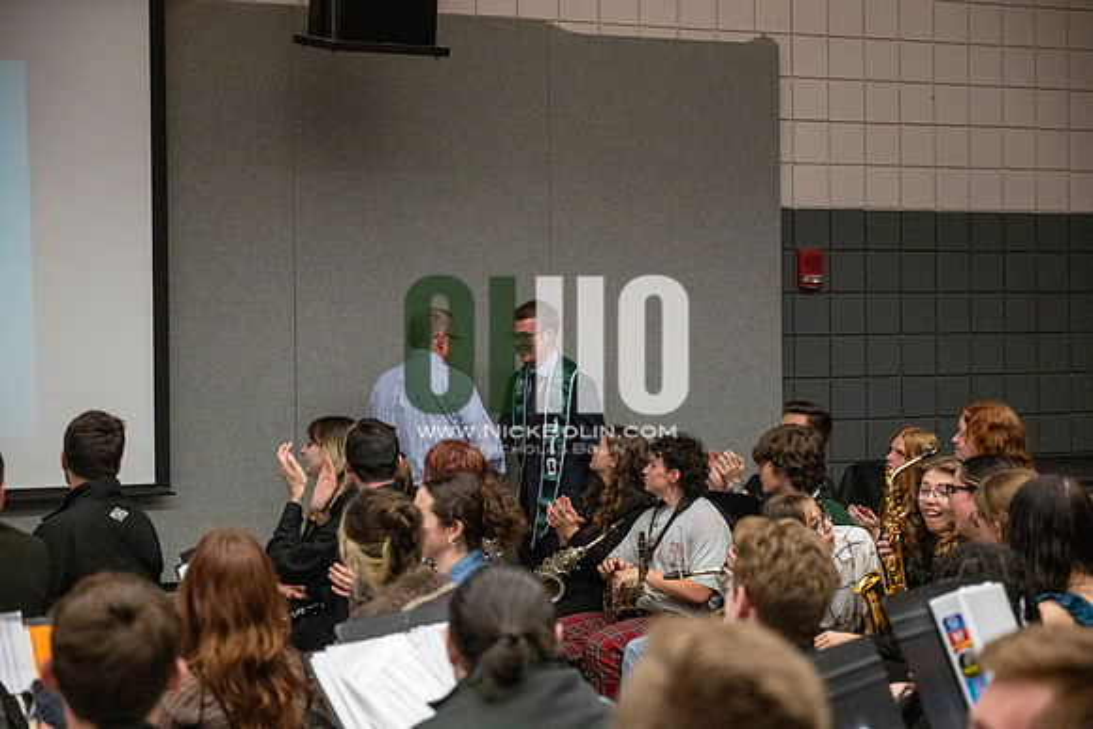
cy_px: 364
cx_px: 546
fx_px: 2126
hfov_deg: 28.8
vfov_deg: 19.5
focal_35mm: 70
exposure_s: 1/500
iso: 10000
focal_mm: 70
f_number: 4
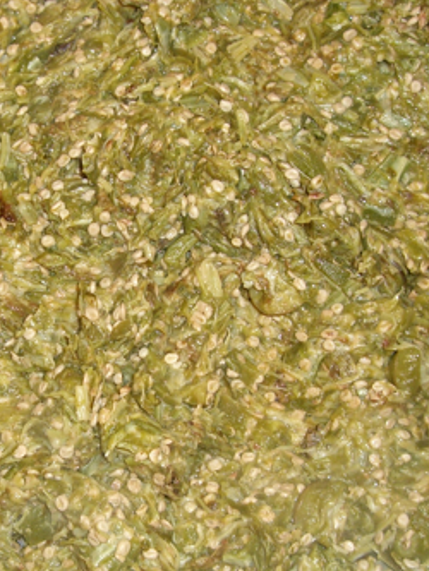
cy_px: 388
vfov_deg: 26.5
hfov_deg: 20.0
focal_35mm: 73
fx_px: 1205
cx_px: 115
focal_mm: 6.2
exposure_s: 1/60
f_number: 2.7
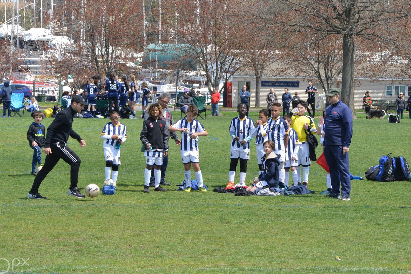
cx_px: 221
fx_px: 3093
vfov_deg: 5.1
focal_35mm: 271
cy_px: 126
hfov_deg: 7.6
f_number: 22
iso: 900
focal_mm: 200
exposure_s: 1/125
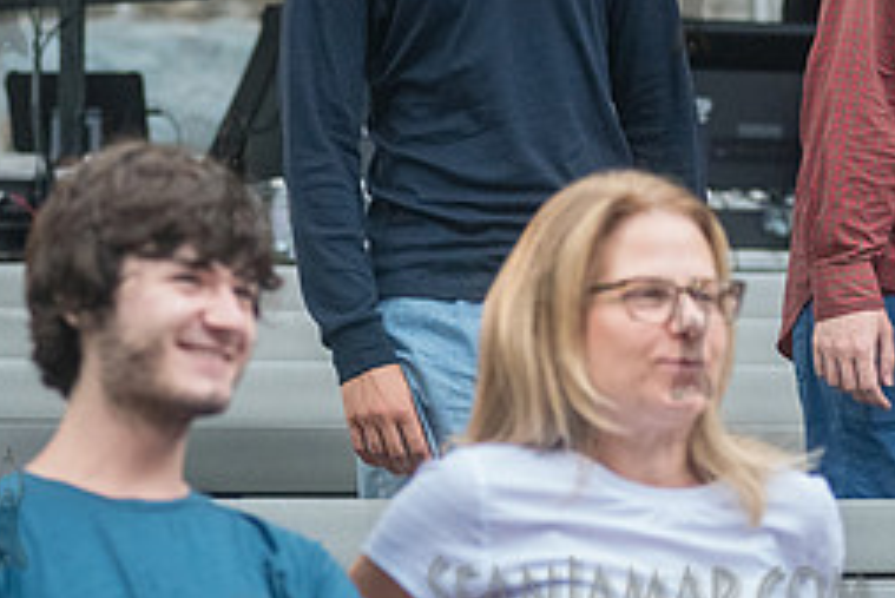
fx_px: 7885
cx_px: 744
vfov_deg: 4.3
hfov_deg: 6.5
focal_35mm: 317
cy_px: -50
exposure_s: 1/800
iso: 4000
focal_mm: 120
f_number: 4
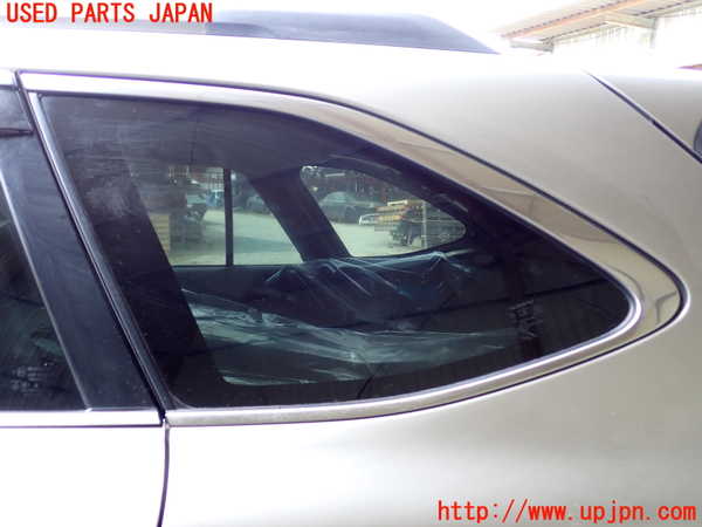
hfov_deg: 56.8
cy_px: 264
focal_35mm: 32
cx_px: 351
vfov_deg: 44.2
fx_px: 649
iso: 160
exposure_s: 1/125
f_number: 2.4
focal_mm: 5.79
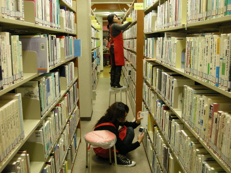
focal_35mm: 35
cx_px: 116
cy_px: 86
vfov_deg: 40.7
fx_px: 234
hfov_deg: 52.6
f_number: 2.8
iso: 308
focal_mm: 5.7
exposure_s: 1/55.2
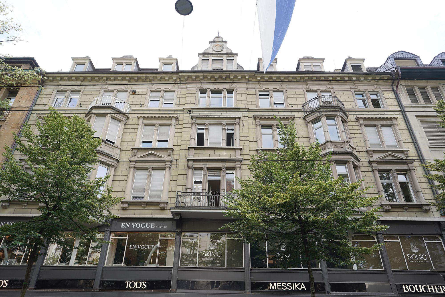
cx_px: 222
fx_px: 297
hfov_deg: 73.7
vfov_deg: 53.1
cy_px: 148
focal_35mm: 24
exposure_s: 1/100
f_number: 6.3
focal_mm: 24
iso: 100
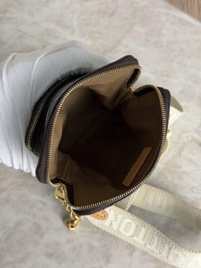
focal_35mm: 48
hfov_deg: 30.3
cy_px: 134
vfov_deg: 39.7
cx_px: 100
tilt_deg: -55.9
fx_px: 372
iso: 80
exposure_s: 1/60
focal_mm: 6.76
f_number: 1.78
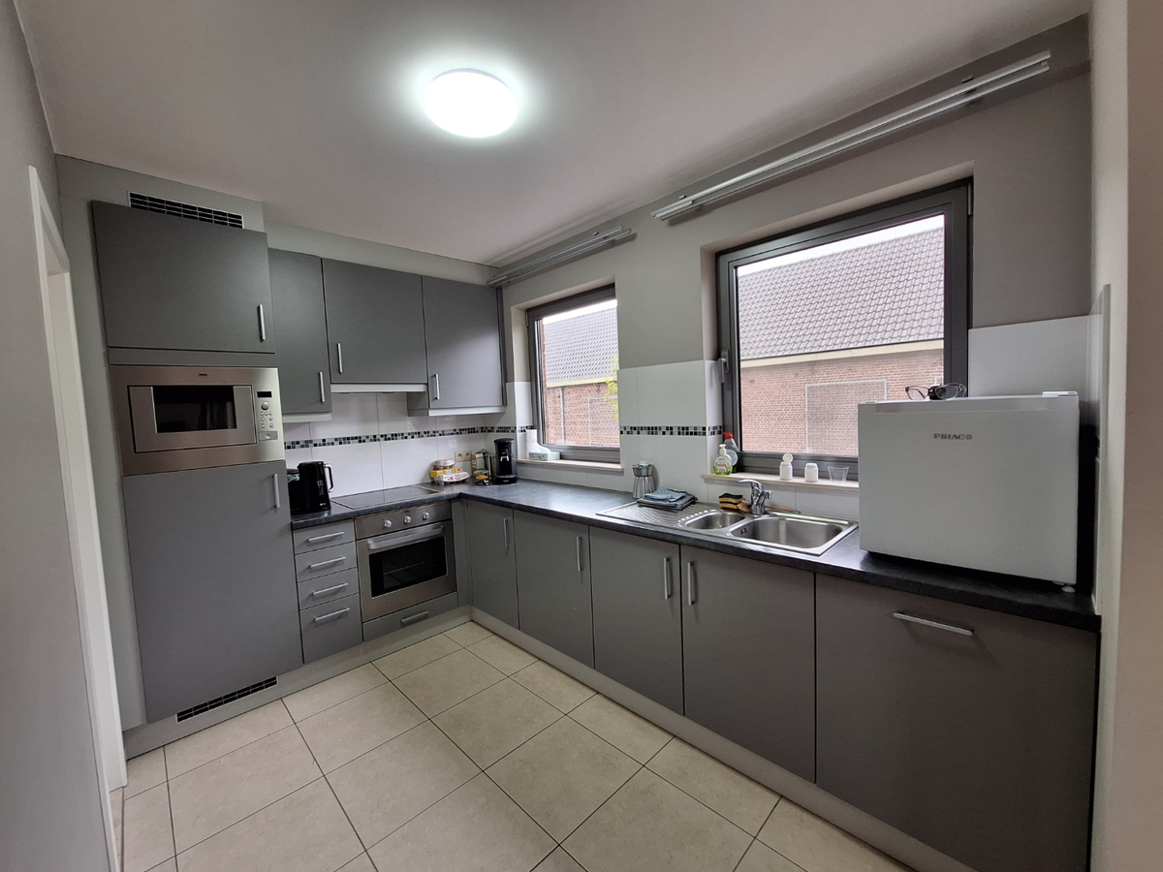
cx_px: 582
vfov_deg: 89.9
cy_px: 436
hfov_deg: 106.2
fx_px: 437
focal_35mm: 13
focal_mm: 1.74
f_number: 2.2
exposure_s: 1/50
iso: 80
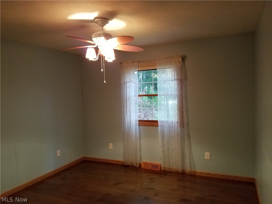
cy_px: 102
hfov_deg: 67.3
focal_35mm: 26
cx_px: 136
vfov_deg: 53.1
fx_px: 204
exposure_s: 1/20
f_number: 1.7
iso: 200
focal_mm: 4.2
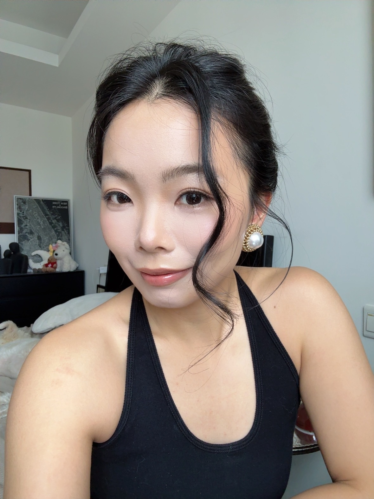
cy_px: 250
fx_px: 331
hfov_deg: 58.9
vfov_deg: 73.9
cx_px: 187
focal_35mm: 23
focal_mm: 2.69
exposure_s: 1/60
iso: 80
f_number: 1.9
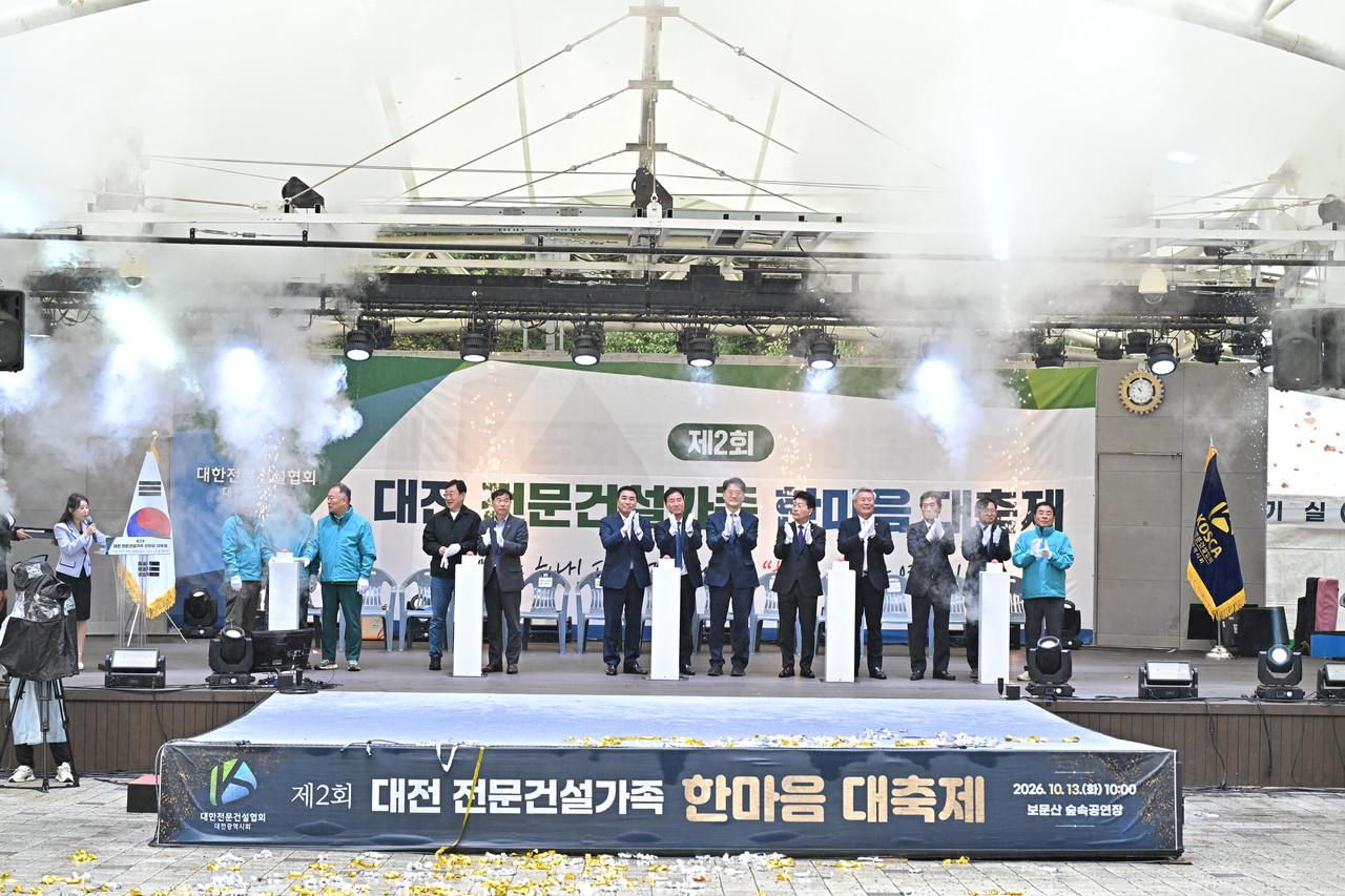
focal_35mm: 64
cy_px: 448
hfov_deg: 31.4
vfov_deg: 21.2
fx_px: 2391
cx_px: 672
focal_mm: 64
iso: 1000
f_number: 4
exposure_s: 1/400
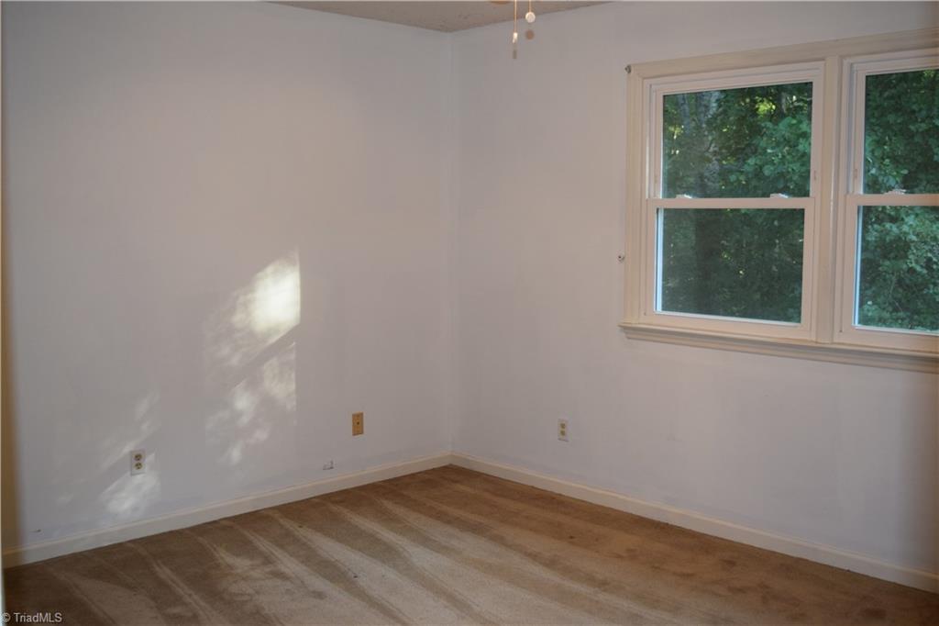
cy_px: 313
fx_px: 1017
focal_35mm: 39
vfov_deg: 34.2
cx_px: 470
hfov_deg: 49.6
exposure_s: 1/100
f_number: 5
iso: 800
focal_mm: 26
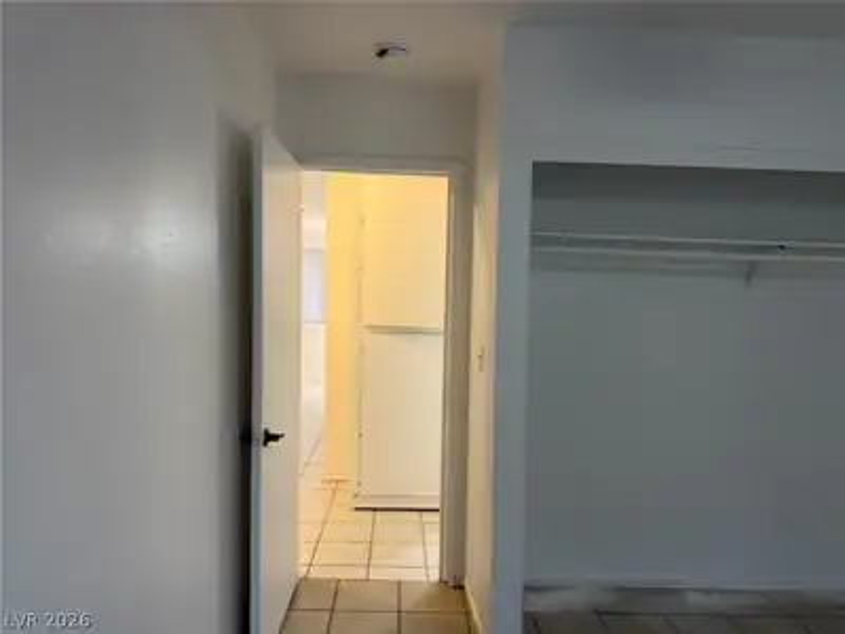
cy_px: 317
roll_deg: -1.8
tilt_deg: +0.4
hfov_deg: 71.6
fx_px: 586
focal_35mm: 24
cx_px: 422
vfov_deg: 56.8
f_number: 1.78
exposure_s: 1/60
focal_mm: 6.76
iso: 160
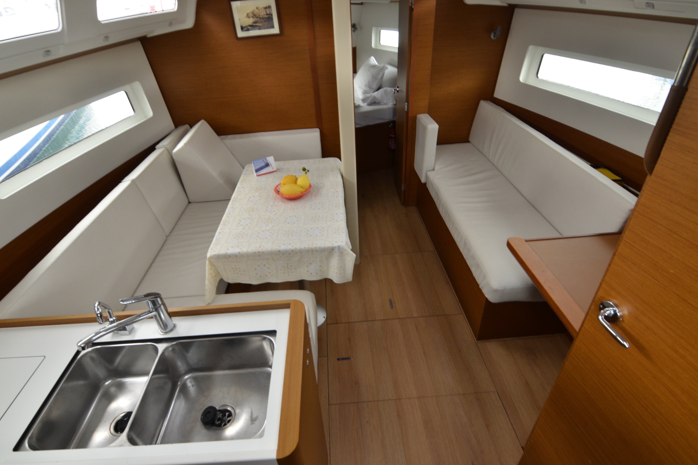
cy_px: 227
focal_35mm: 18
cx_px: 337
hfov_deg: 91.5
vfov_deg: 68.8
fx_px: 340
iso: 400
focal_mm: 11
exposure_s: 1/20
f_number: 7.1
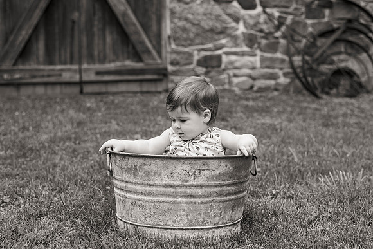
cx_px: 188
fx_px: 537
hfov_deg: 38.3
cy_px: 120
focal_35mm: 52
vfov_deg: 26.1
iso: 640
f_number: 3.5
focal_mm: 50
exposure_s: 1/2500
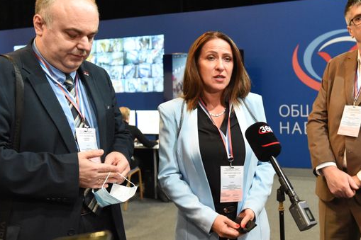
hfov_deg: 44.3
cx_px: 216
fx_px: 441
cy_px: 103
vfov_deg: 30.5
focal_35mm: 44
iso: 12800
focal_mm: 32
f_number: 4.5
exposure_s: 1/640
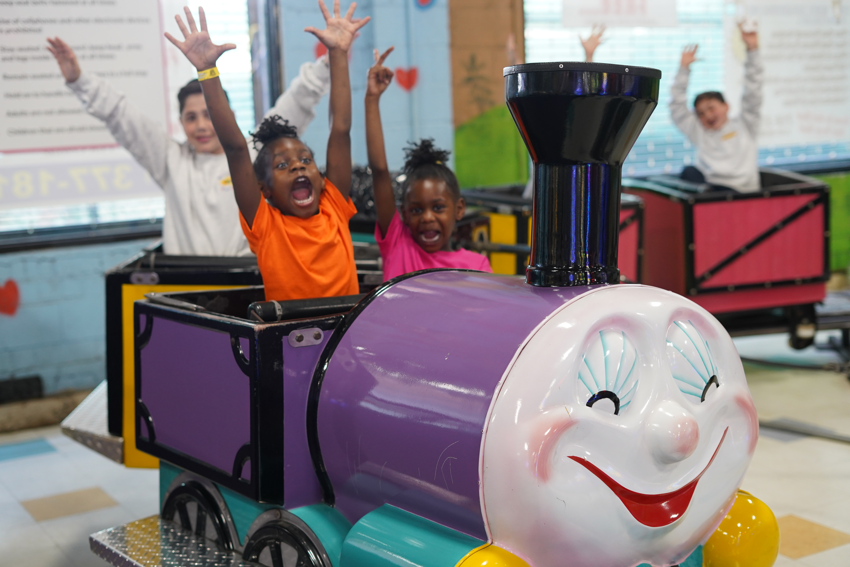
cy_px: 284
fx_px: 1180
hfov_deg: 39.6
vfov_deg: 27.0
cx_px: 425
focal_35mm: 50
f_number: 2.8
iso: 1600
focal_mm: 50
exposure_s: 1/160
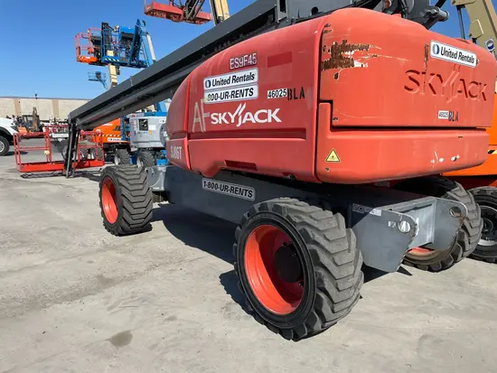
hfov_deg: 67.3
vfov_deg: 53.1
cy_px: 186
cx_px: 248
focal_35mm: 26
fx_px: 373
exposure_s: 1/3509
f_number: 1.6
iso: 32
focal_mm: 4.2
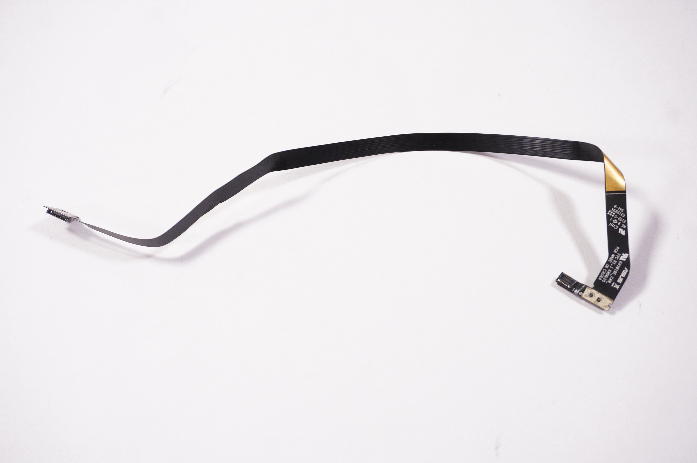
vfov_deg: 28.9
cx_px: 348
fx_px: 899
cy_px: 232
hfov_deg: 42.4
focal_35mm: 46
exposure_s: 1/250
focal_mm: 31
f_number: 6.3
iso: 1000
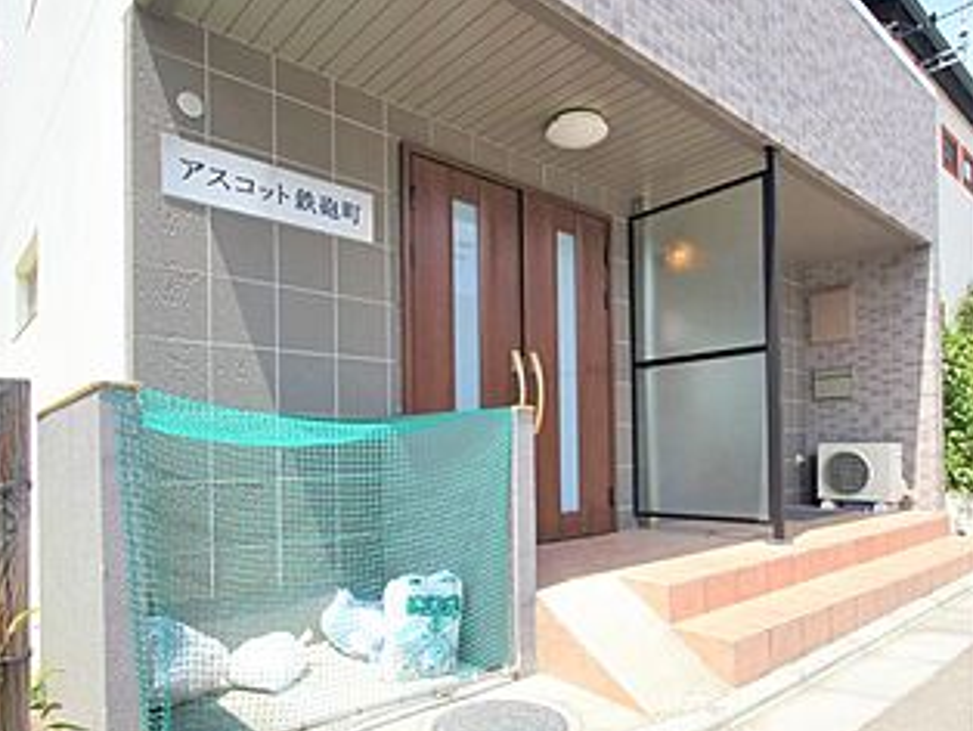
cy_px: 434
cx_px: 485
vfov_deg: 60.7
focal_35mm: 22
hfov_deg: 76.3
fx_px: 619
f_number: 7.1
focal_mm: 10
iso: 100
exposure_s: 1/160
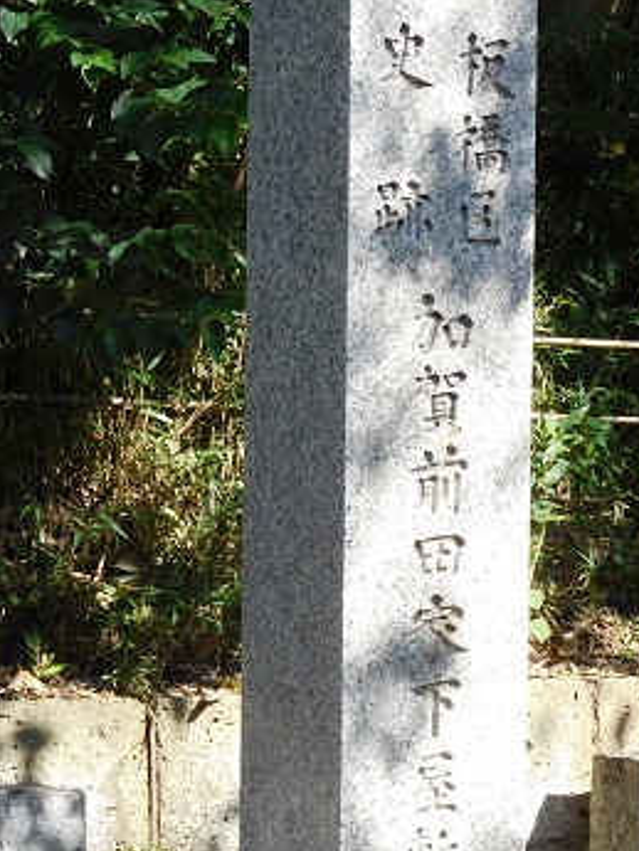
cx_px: 274
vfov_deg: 19.2
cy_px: 604
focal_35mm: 102
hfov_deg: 14.5
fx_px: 2509
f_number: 4.2
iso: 125
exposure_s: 1/200
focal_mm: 9.8
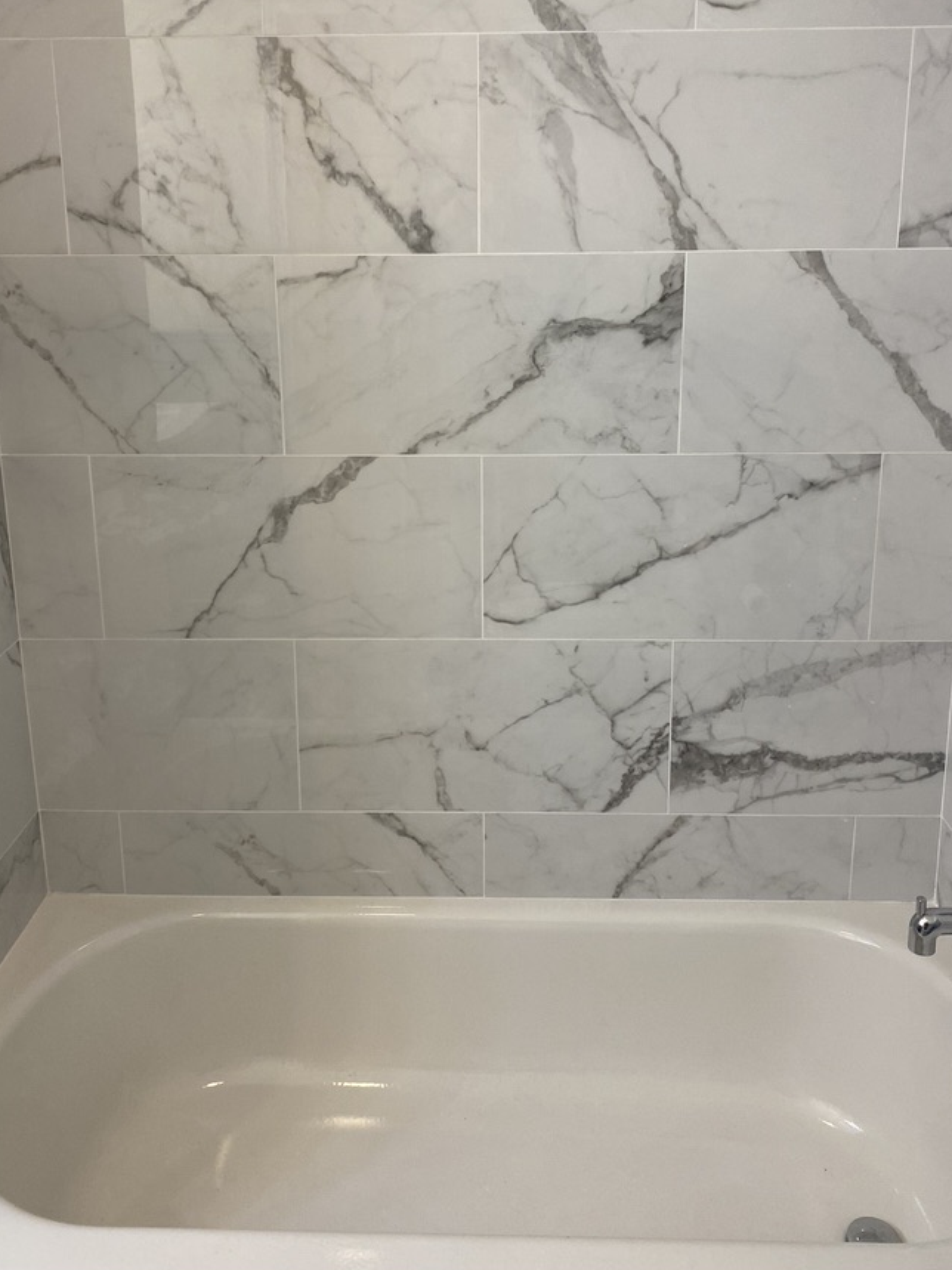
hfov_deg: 45.4
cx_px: 464
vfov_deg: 58.0
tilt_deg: -11.9
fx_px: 1137
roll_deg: +1.4
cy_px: 526
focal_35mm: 31
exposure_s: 1/60
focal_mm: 4.25
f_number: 1.8
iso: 80
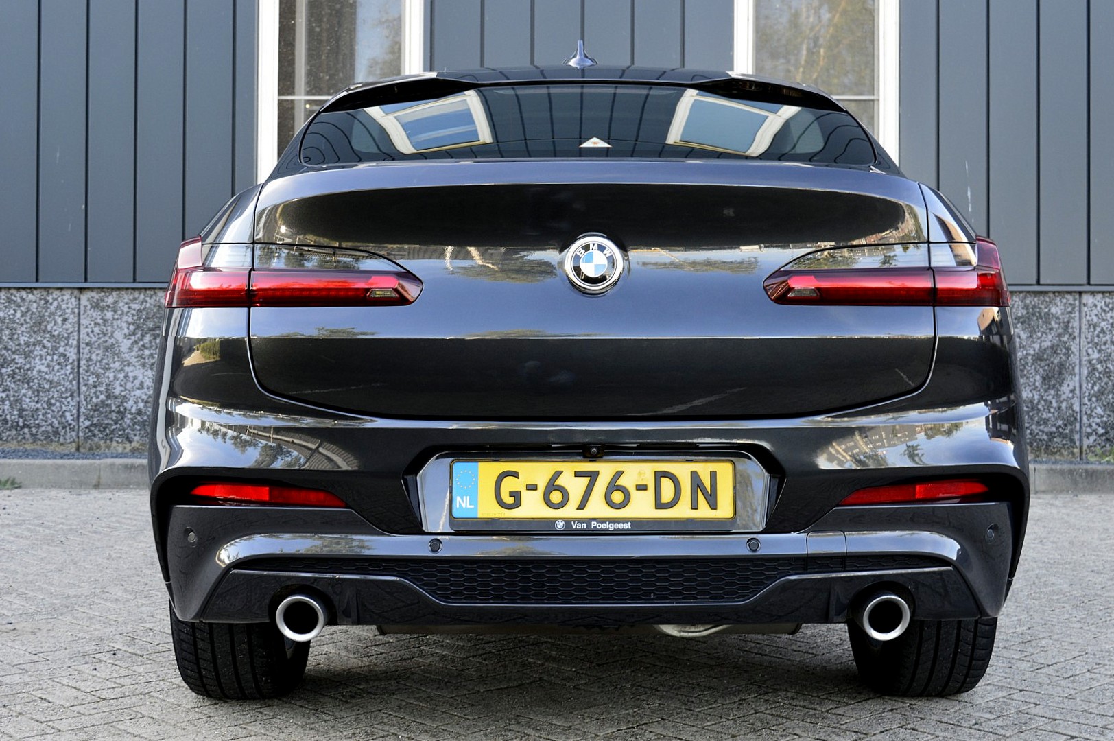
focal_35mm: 51
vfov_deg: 26.4
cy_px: 370
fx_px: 1577
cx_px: 557
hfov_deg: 38.9
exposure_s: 1/60
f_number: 8
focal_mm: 34
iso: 450
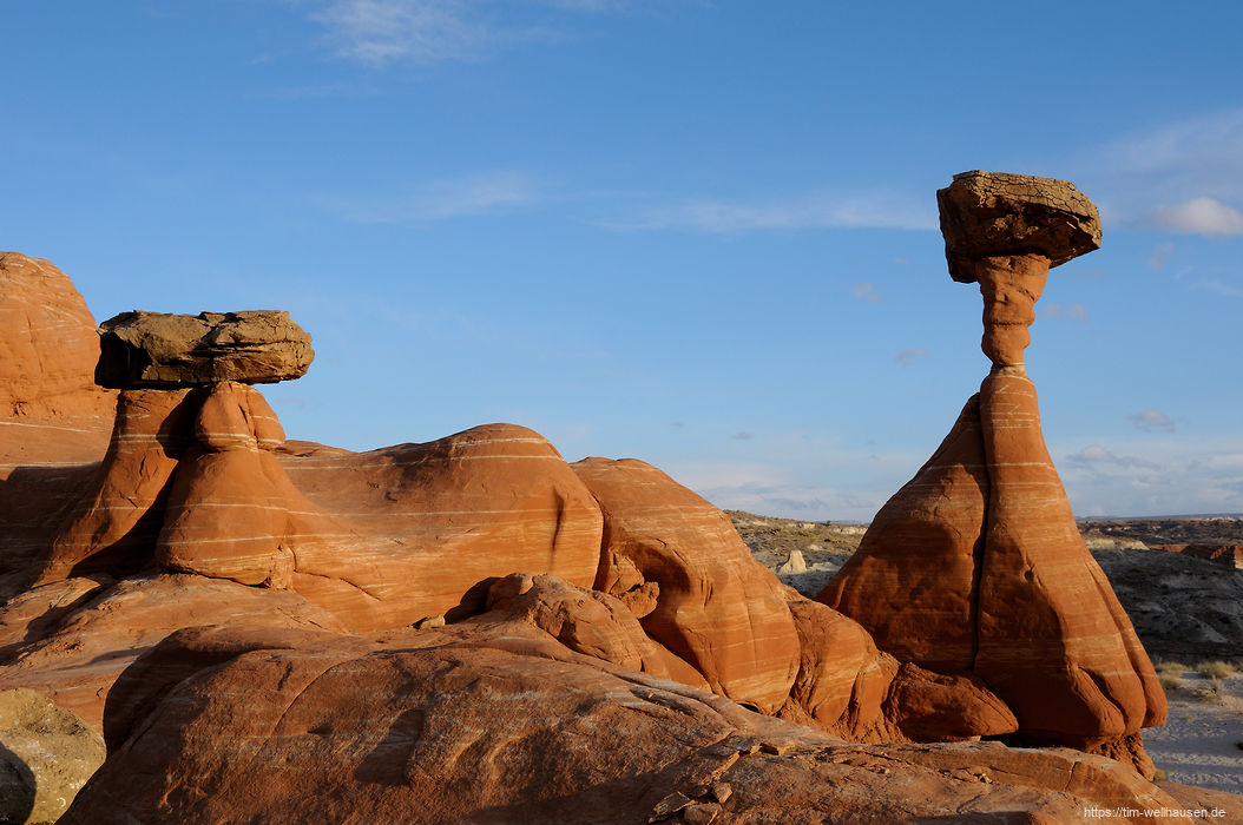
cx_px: 622
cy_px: 412
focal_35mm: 44
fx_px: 1500
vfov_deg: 30.8
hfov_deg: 45.0
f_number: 11
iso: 200
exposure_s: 1/200
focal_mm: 29
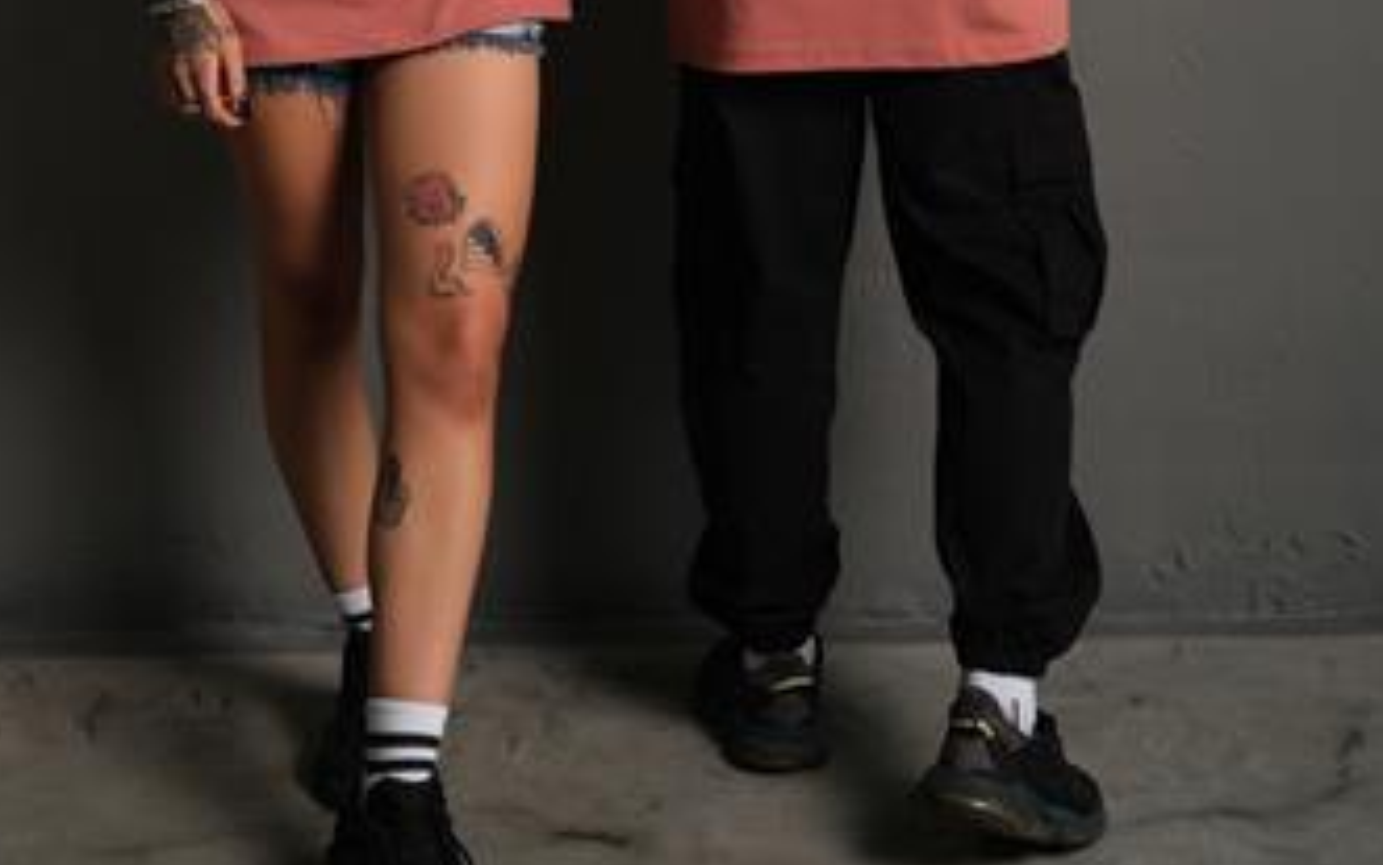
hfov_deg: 32.5
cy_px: -19
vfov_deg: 20.0
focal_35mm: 63
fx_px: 2375
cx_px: 681
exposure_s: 1/160
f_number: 5
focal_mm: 23.3
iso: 160
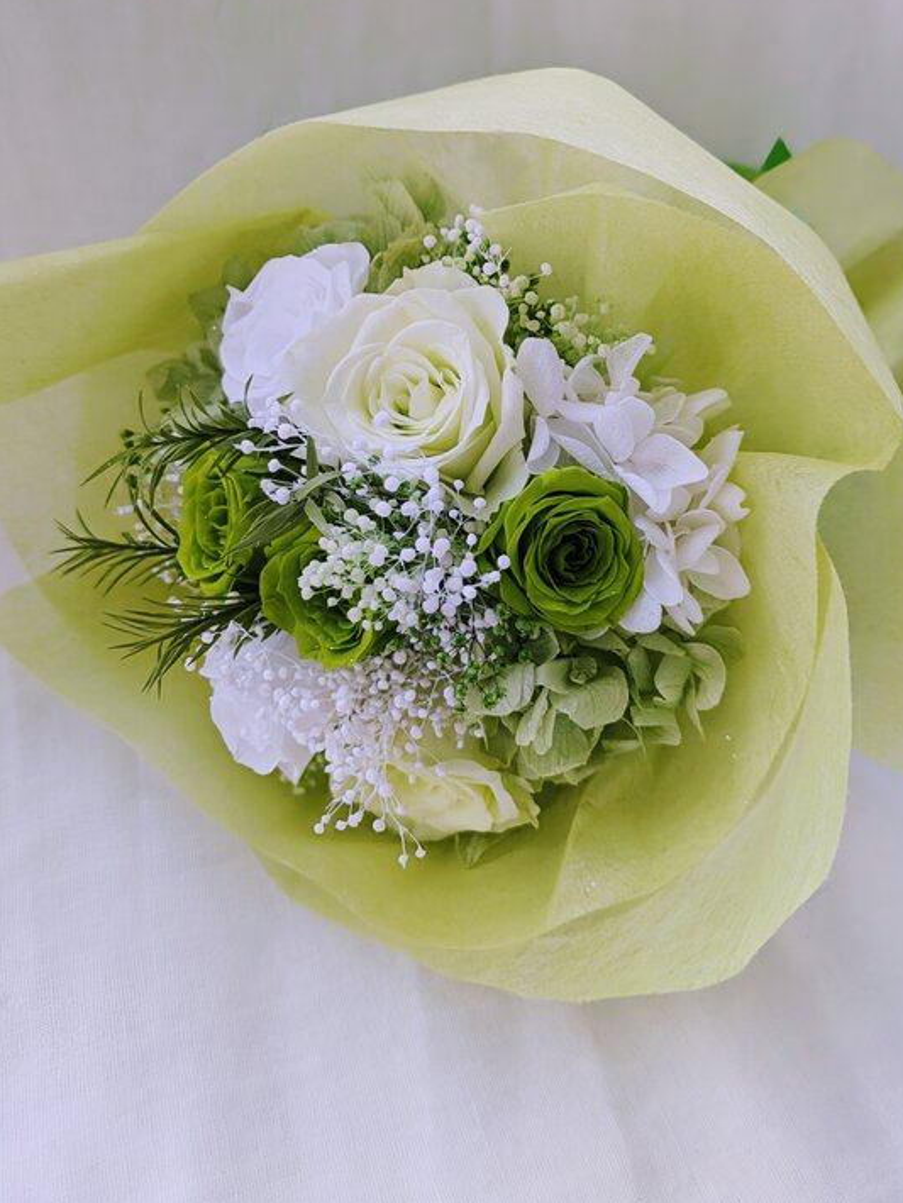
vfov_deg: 59.6
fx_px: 1043
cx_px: 457
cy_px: 495
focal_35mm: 30
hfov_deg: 46.8
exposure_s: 1/120
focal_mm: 5.43
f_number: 1.89
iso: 189
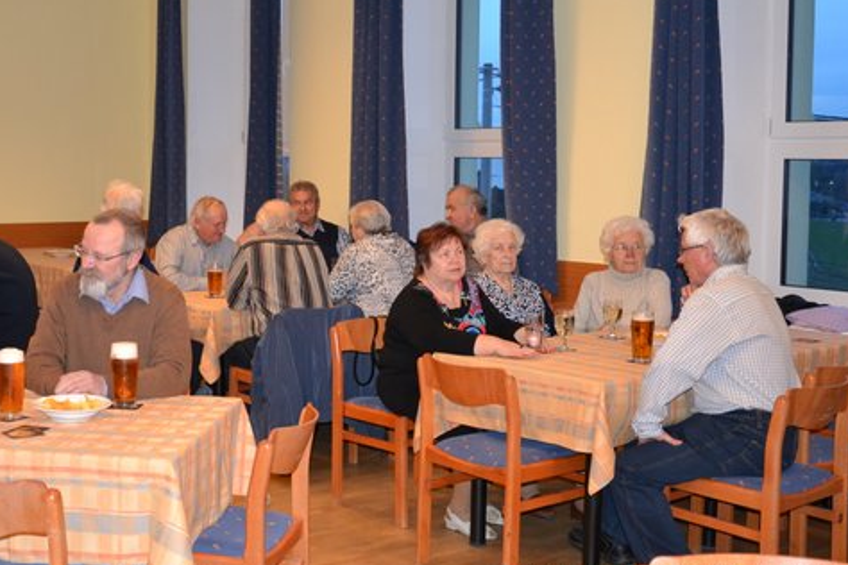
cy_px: 230
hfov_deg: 38.8
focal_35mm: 51
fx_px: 1194
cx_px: 299
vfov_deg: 26.6
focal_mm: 25
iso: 1250
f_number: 4
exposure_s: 1/60
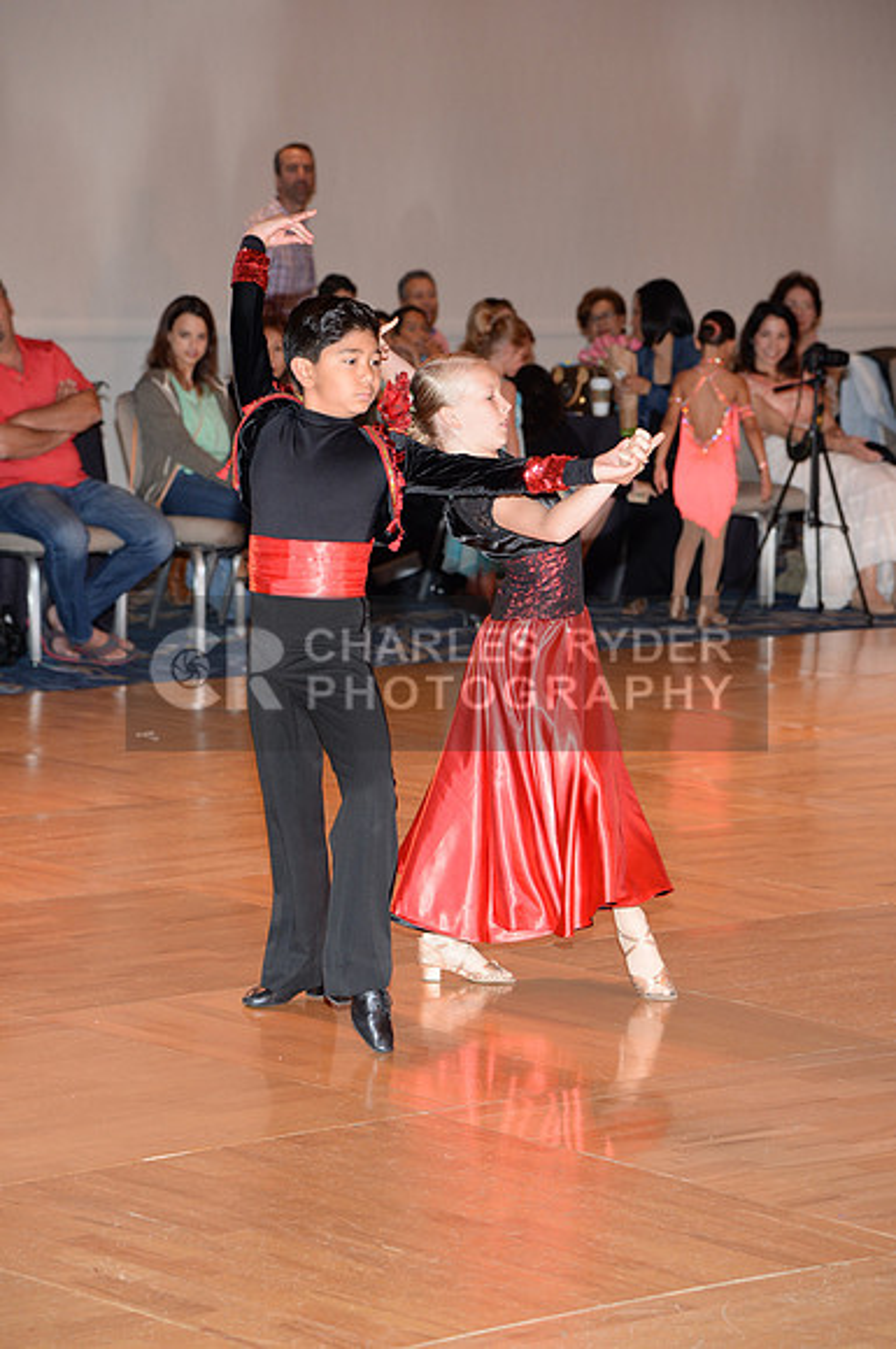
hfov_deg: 11.4
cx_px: 448
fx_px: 4493
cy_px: 674
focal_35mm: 120
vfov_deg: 17.1
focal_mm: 120
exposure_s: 1/200
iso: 1250
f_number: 5.6
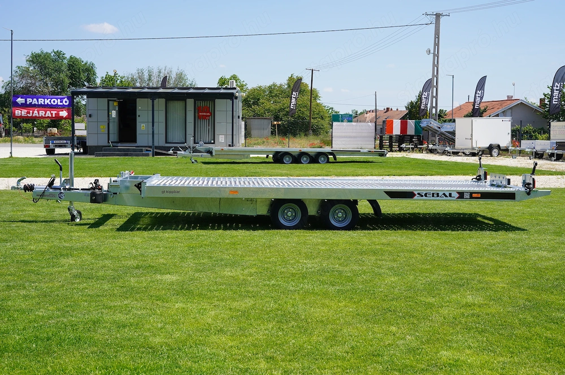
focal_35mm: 50
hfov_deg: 39.6
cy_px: 188
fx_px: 784
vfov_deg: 26.9
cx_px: 282
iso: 100
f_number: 9
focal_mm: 50
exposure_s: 1/160
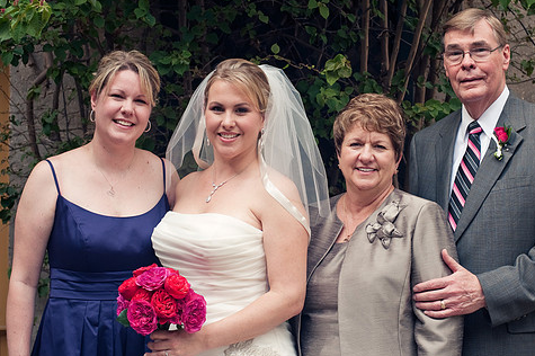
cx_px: 283
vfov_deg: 22.2
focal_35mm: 61
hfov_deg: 32.9
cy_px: 164
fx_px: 906
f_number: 5.6
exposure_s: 1/250
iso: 400
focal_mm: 50
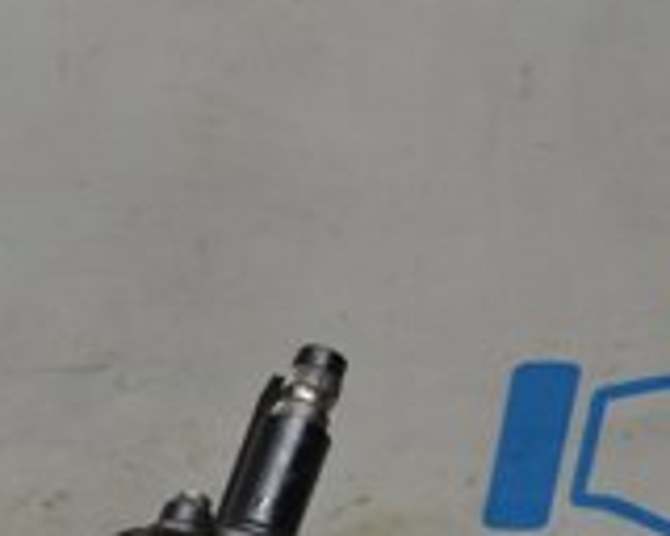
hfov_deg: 12.2
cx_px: -490
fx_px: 2895
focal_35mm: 146
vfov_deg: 10.4
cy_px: 595
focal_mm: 26
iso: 400
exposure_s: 1/80
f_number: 4.5
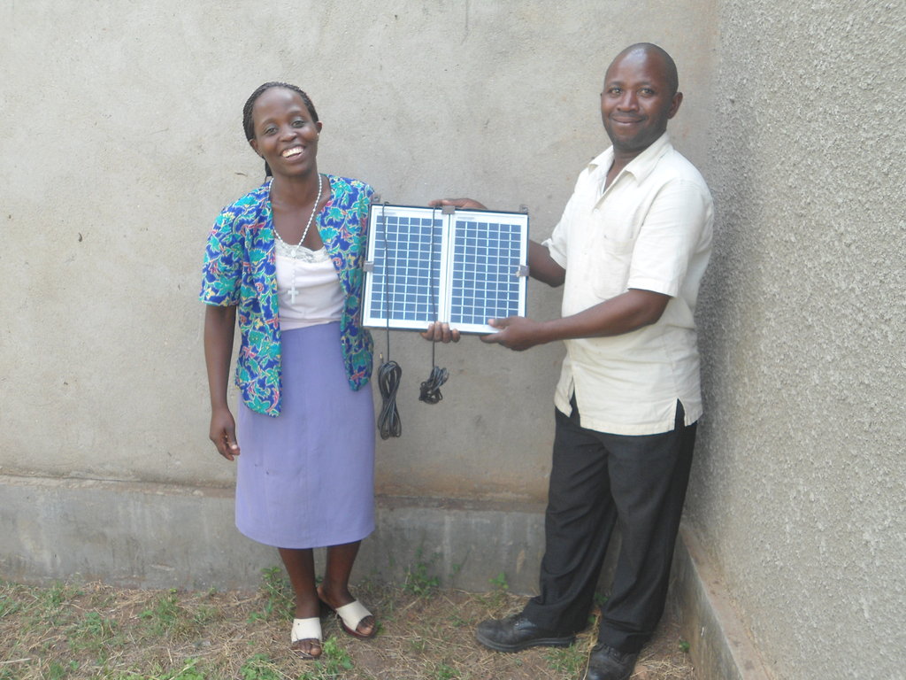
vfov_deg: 45.4
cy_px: 340
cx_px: 453
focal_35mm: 31
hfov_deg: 58.4
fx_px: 811
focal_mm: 5.6
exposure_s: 1/125
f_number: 3
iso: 80
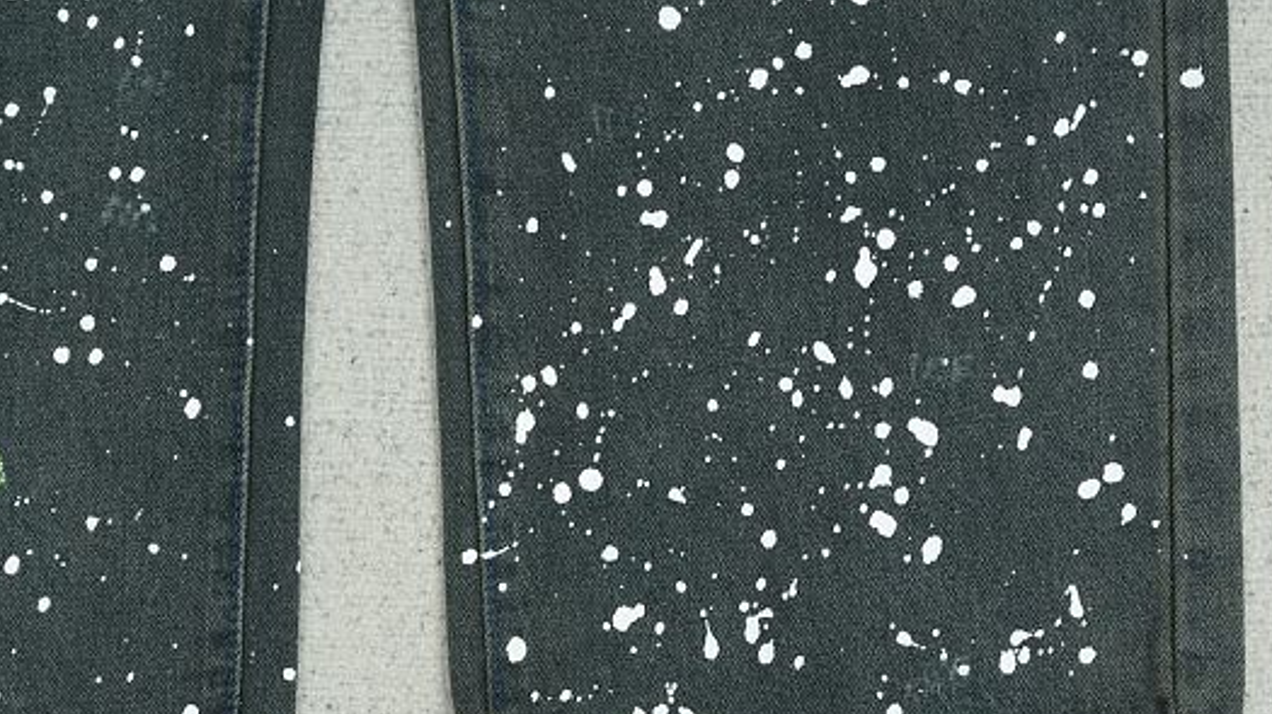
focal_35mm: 67
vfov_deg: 17.7
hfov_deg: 31.4
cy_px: 618
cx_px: 649
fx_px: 2259
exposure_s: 1/160
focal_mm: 28
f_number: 8
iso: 1000
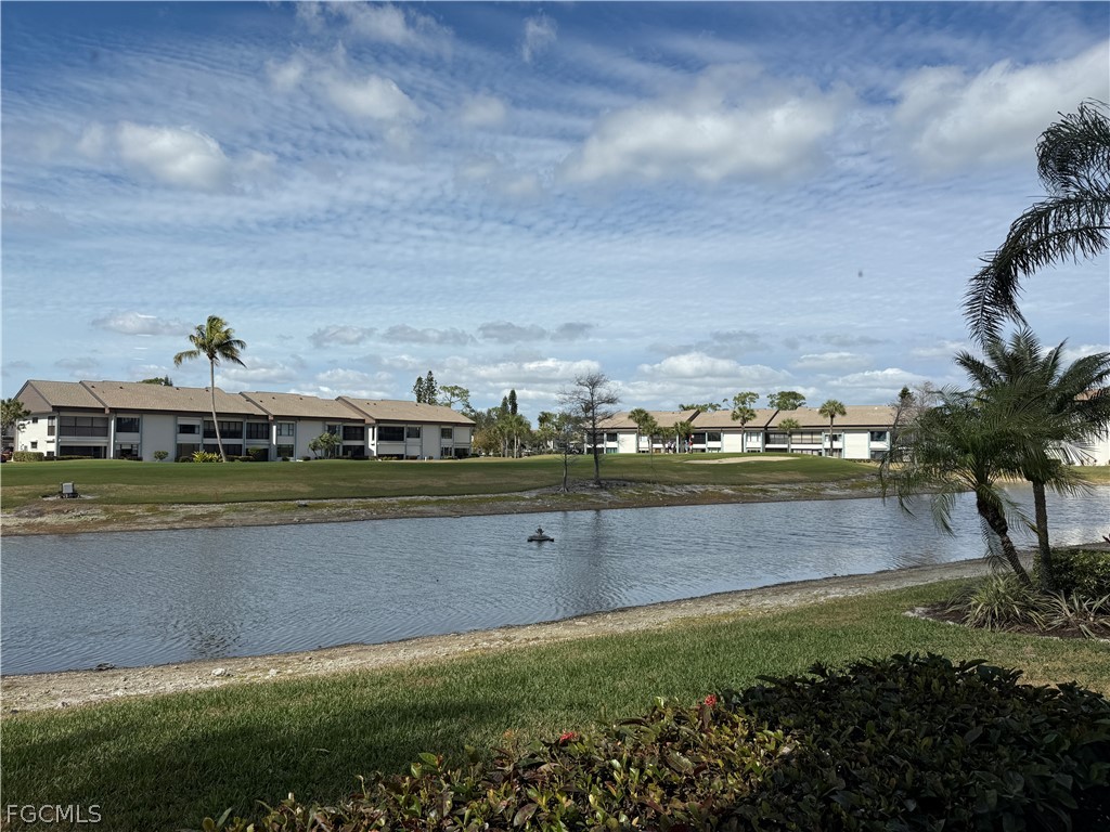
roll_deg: -0.1
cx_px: 555
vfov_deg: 56.8
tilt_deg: +2.2
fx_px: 770
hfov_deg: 71.6
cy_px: 416
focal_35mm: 24
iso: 80
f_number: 1.78
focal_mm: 6.76
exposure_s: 1/6711
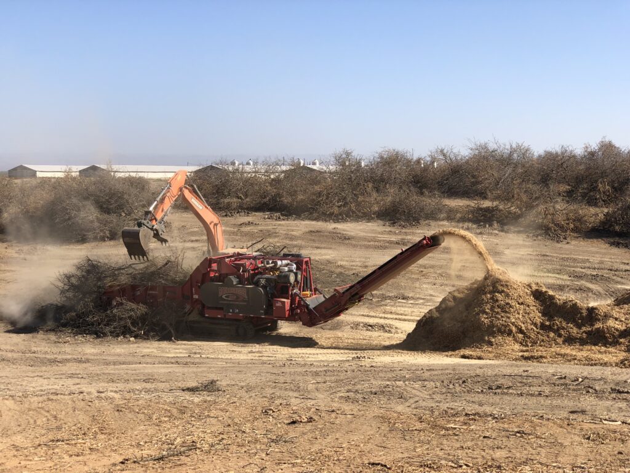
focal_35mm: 57
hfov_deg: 33.8
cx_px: 315
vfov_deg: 25.7
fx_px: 1037
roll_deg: -0.2
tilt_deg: -4.4
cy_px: 236
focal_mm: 6.6
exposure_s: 1/857
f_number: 2.8
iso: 20
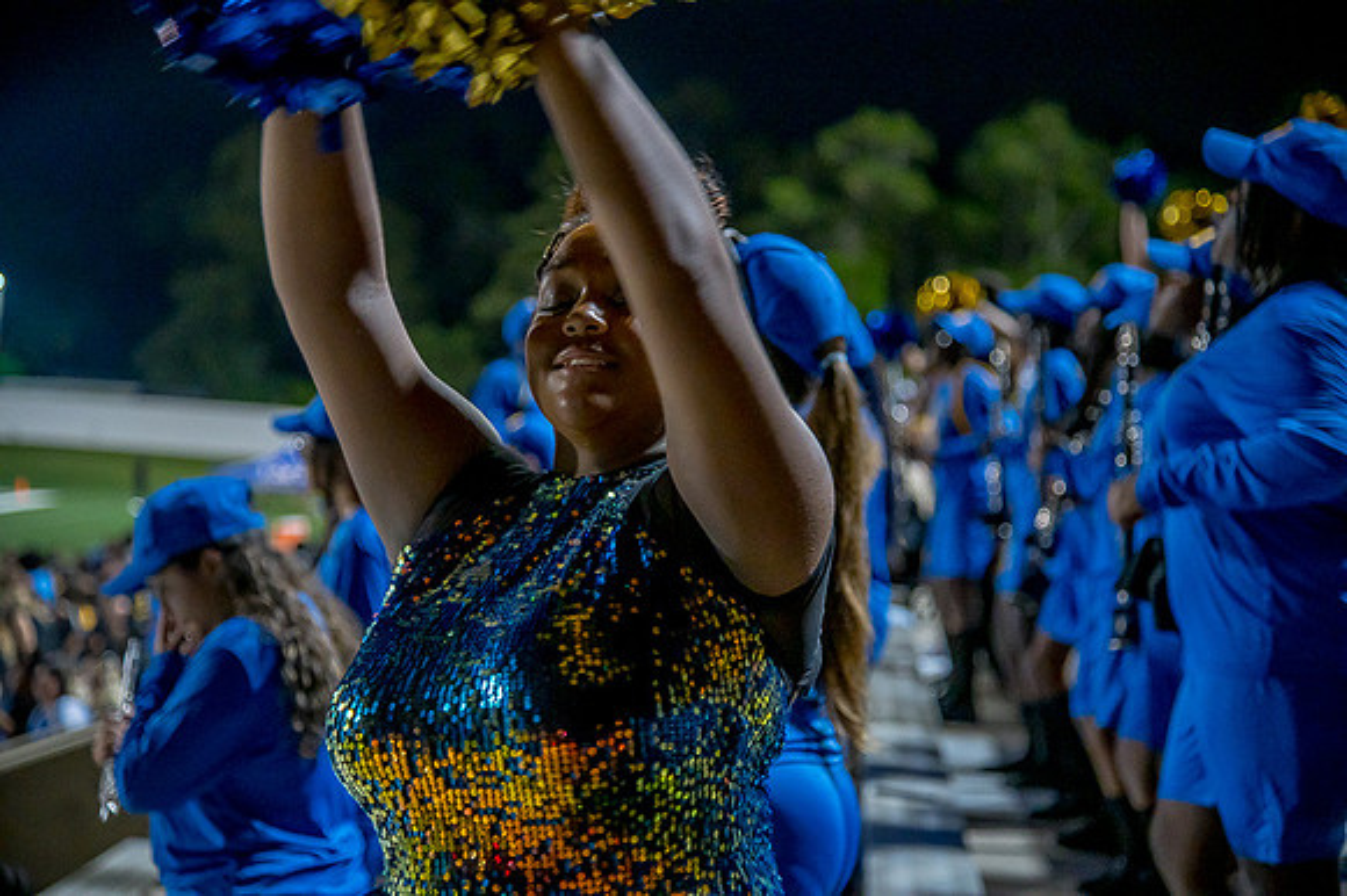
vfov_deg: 16.1
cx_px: 674
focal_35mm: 85
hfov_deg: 23.9
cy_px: 448
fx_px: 3178
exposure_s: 1/200
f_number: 4
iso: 2000
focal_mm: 85
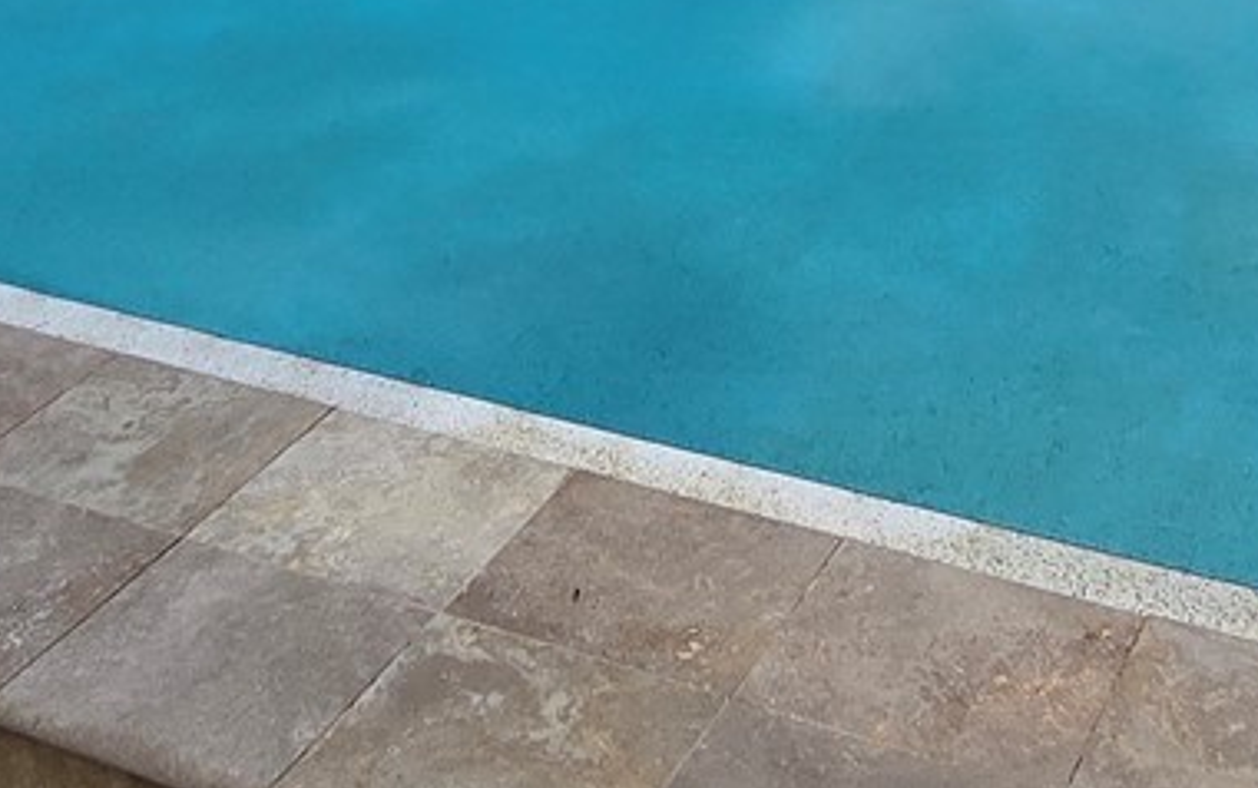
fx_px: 1990
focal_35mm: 58
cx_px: 778
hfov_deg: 34.9
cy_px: -391
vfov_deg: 19.5
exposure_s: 1/2544
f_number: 2.2
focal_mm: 2.2
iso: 50
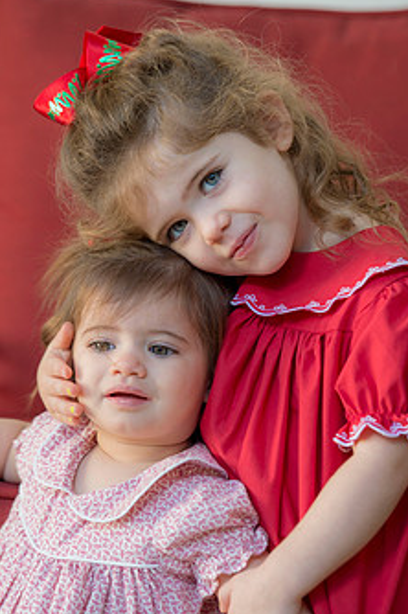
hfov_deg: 6.0
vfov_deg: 9.0
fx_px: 3901
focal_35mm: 229
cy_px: 347
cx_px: 231
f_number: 4.5
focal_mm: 170
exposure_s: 1/200
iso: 320
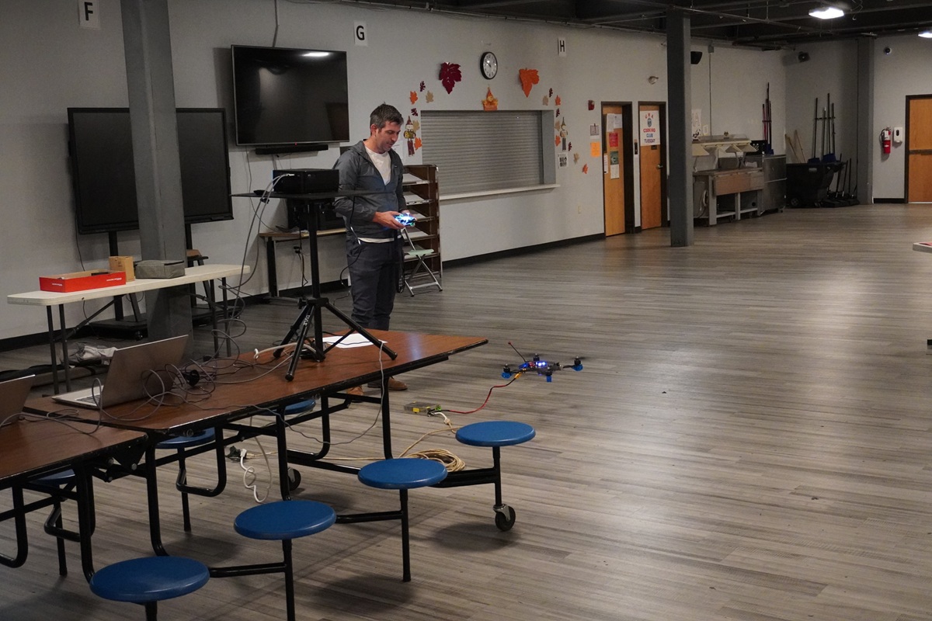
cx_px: 466
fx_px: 1126
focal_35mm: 44
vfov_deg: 30.8
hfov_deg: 45.0
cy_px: 310
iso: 6400
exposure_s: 1/50
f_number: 4.5
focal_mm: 29
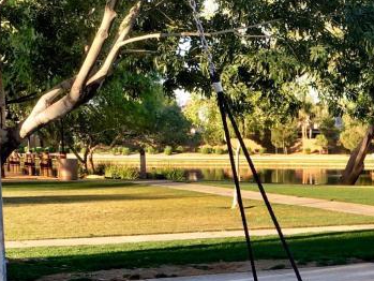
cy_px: 268
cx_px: 362
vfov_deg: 17.1
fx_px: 919
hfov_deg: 22.3
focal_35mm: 85
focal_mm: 4.15
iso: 25
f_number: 2.2
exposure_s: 1/201
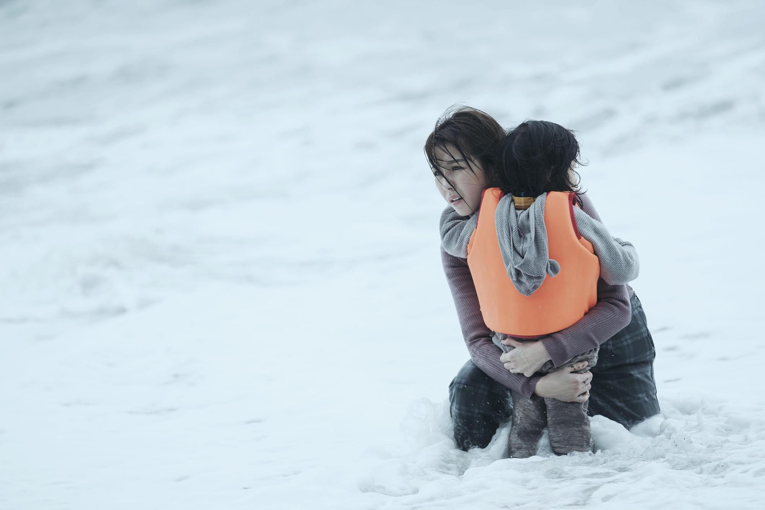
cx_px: 382
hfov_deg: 9.8
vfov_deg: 6.5
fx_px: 4462
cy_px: 255
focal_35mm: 210
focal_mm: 140
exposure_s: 1/500
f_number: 3.6
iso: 800
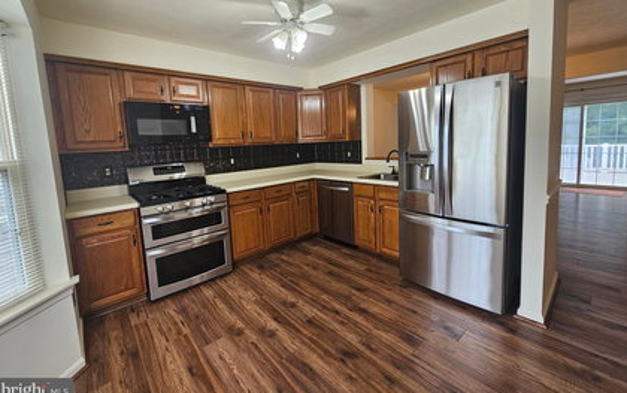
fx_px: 239
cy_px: 164
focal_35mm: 14
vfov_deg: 78.1
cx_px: 314
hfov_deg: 105.3
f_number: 2.2
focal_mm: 2.2
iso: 64
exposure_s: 1/60
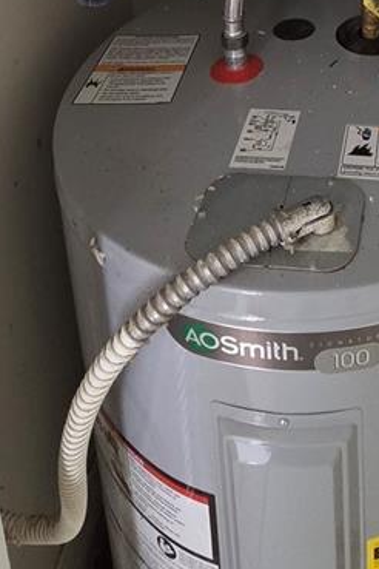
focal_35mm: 44
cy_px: -182
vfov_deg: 32.5
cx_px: 385
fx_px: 695
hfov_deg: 28.5
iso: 320
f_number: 2.2
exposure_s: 1/60
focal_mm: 2.2
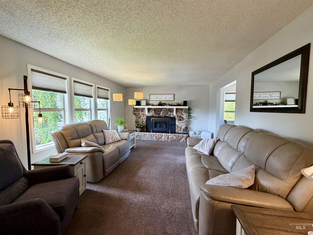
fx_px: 127
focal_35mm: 14
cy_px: 118
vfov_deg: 85.7
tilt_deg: -4.0
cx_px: 156
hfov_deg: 102.1
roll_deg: +0.1
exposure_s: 1/120
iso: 250
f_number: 2.2
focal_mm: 2.22
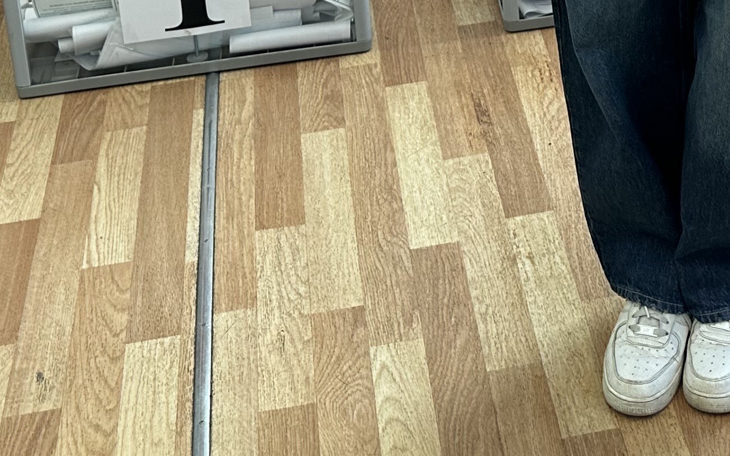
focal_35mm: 79
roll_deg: +2.7
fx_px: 1572
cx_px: 575
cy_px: -375
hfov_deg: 25.7
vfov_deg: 14.5
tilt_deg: -16.0
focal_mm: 6.86
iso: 64
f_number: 1.78
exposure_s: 1/121
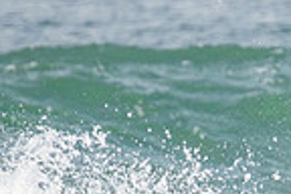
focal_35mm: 3233
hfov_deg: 0.6
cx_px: 483
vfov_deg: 0.4
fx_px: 26131
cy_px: 371
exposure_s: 1/2000
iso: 900
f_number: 11
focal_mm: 800
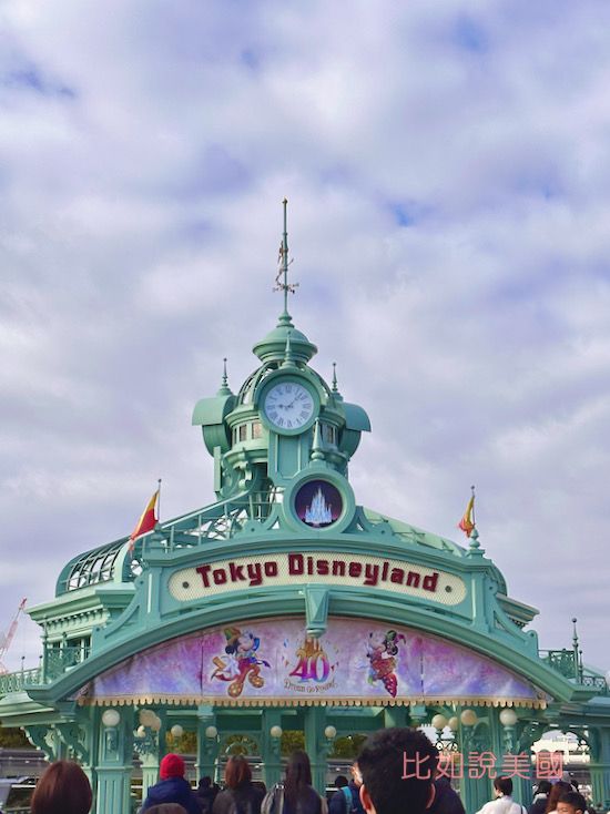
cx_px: 305
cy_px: 407
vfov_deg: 39.7
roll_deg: +0.6
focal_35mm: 48
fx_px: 1128
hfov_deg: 30.2
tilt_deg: +21.6
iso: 64
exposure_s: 1/6211
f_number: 1.78
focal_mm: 6.86
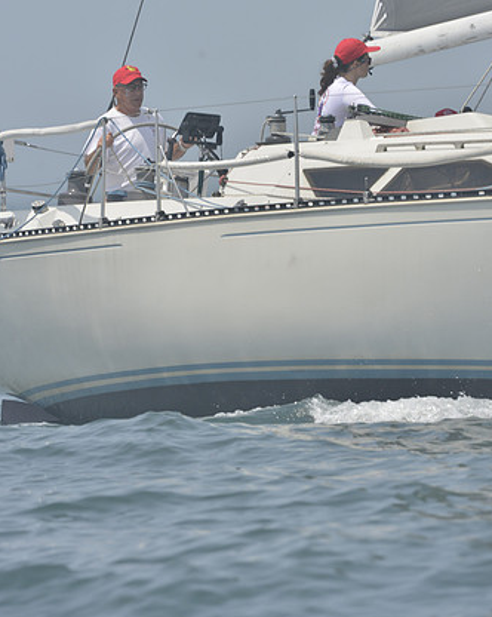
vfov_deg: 4.9
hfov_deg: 3.9
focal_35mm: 393
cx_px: 236
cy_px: 239
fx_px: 7164
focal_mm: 300
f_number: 9
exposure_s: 1/1000
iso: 280
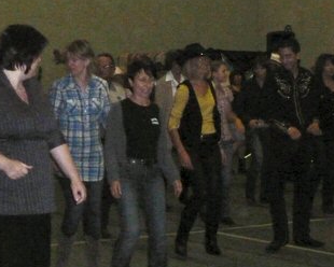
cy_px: 128
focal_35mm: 119
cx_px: 215
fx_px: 1176
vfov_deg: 13.0
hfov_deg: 16.1
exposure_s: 1/125
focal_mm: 9.7
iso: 1000
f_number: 3.9
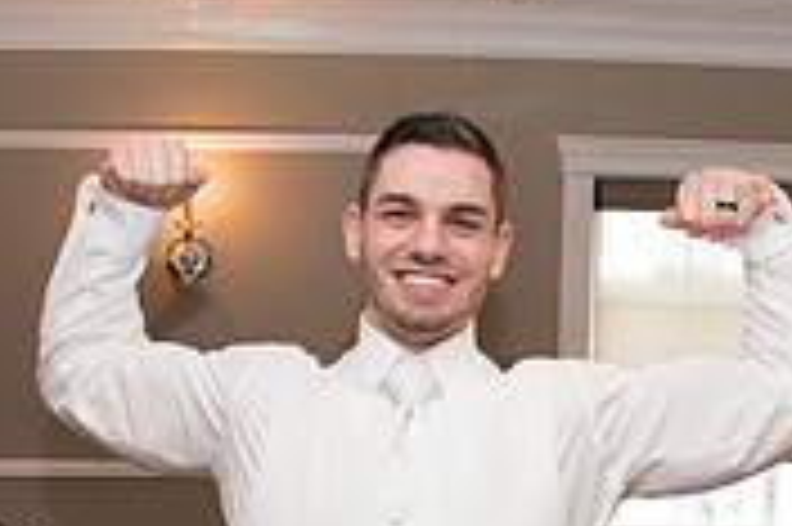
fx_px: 1736
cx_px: 351
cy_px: 767
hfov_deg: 25.7
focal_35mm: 79
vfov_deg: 15.9
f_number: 4
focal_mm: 24
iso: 1000
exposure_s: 1/60
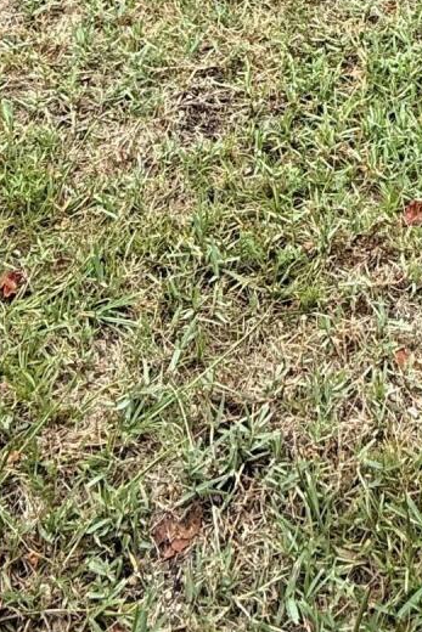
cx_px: 317
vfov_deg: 28.1
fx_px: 984
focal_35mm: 56
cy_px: -230
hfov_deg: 23.9
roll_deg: -0.7
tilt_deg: -21.6
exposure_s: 1/726
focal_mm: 2.22
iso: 50
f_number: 2.2
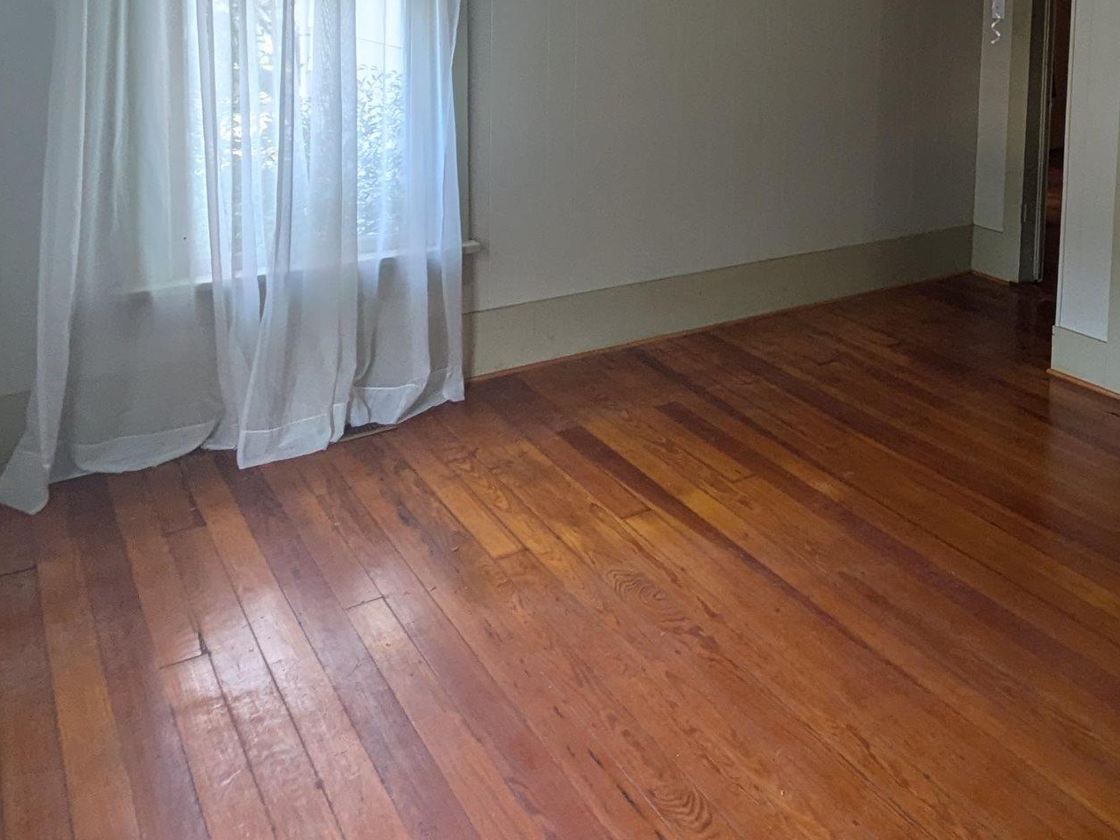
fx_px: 1100
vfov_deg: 38.6
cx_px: 908
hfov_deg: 50.4
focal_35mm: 34
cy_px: 69
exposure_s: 1/60
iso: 55
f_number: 2.2
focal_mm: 1.83
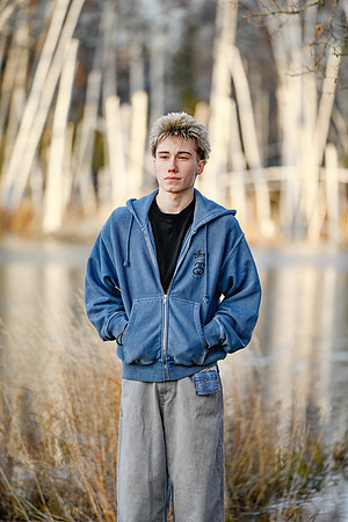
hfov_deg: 7.6
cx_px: 174
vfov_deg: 11.4
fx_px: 2610
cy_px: 261
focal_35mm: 180
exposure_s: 1/320
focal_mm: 180
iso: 100
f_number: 2.8
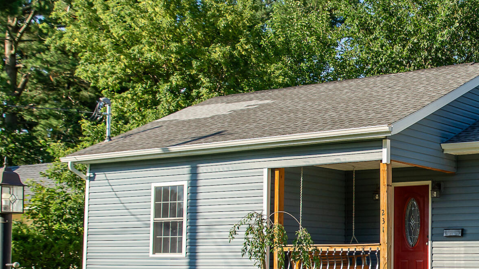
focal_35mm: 64
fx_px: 813
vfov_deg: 18.6
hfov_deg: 30.4
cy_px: 227
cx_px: 486
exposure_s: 1/1250
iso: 160
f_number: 4
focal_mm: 24
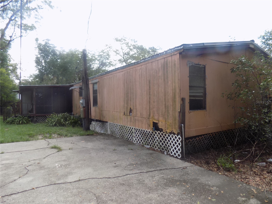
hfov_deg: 73.9
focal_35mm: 23
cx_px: 136
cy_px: 102
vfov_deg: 58.9
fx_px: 181
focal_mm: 4
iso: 80
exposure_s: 1/320
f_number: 3.1
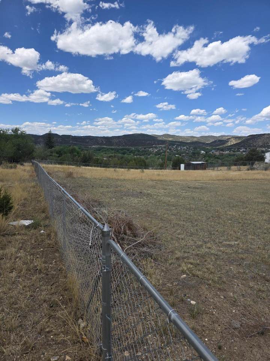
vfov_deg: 73.9
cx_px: 135
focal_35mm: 23
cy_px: 180
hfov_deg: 58.9
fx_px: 239
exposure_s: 1/5778
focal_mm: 6.3
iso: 80
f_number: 1.7
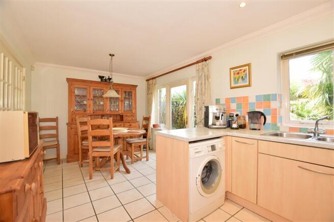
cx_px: 167
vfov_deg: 77.3
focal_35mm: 15
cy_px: 111
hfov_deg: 100.4
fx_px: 139
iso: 200
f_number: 5
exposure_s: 1/40
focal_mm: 10
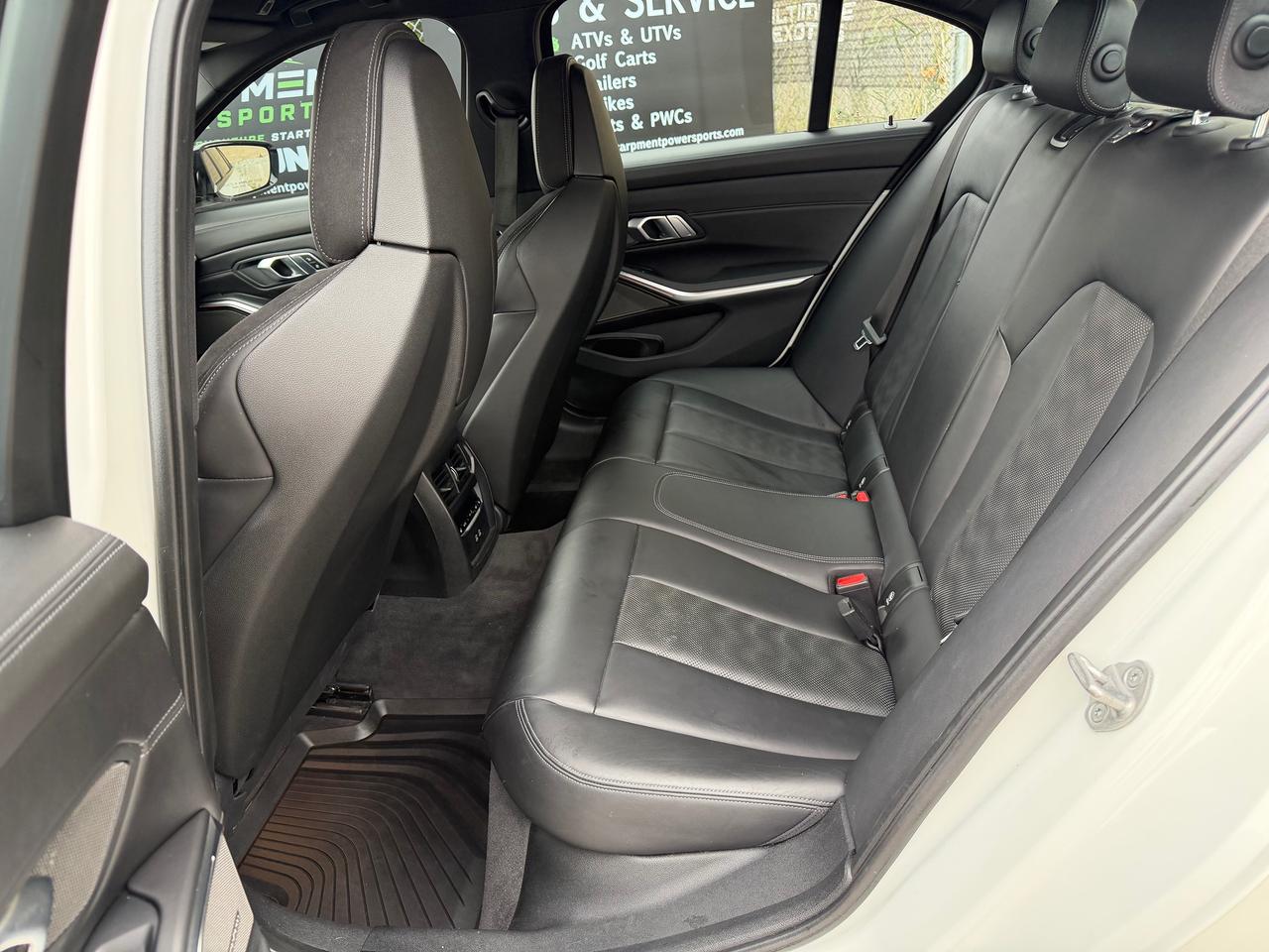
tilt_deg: -24.3
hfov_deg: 71.6
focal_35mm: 24
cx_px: 634
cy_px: 476
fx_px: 880
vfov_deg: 56.8
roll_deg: +5.8
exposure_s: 1/153
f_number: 1.78
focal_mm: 6.76
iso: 200
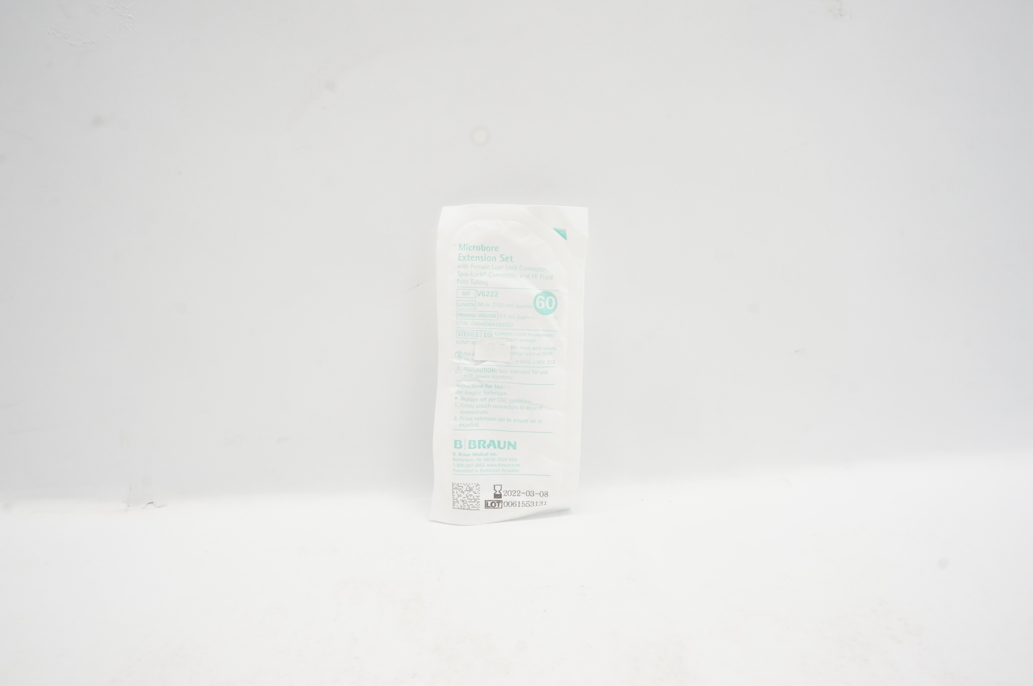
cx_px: 516
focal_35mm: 27
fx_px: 774
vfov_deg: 47.8
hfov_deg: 67.4
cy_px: 343
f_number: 14
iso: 800
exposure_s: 1/25
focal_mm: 18
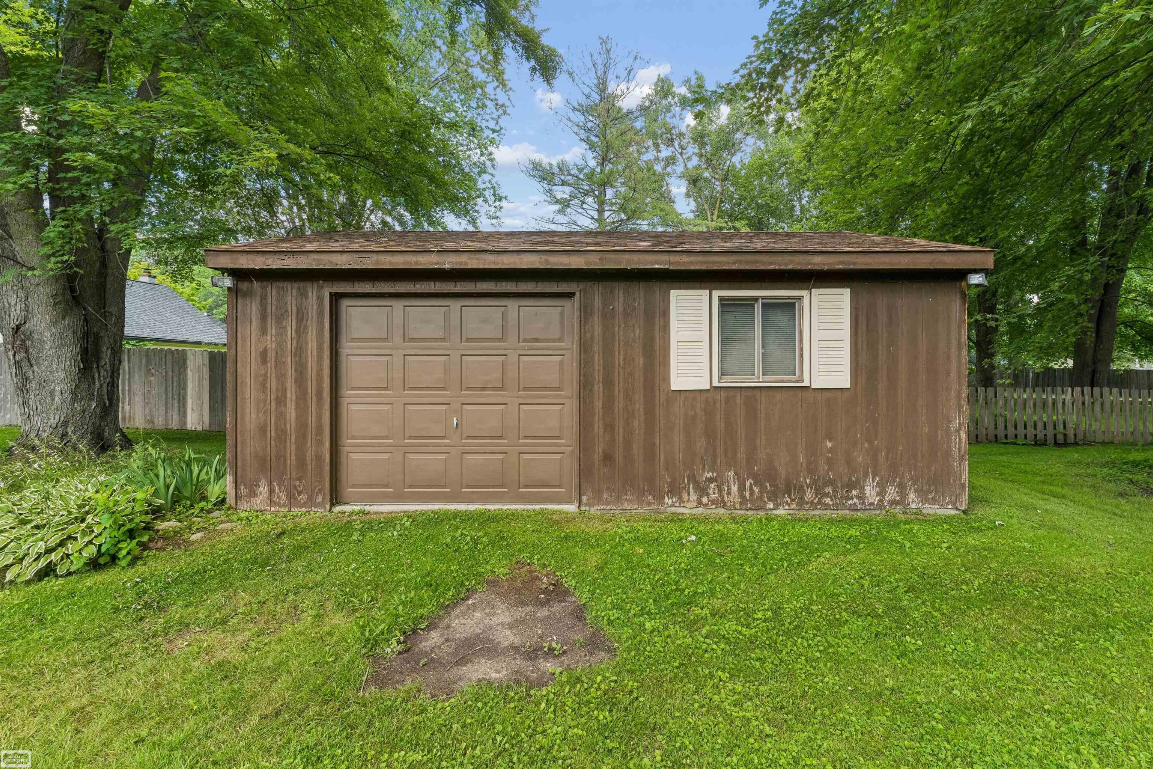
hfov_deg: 96.7
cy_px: 384
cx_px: 576
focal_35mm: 16
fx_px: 512
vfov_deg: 73.7
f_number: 16
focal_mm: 16
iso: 400
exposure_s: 1/20
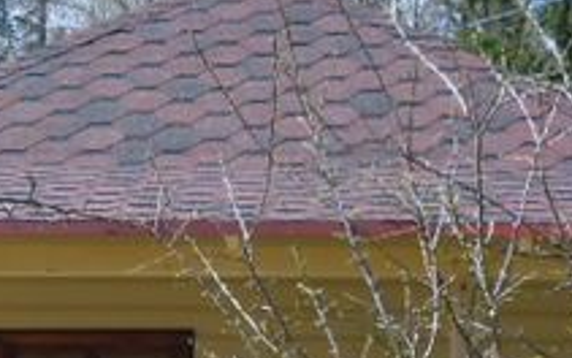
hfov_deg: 14.0
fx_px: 2323
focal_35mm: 149
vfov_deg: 8.5
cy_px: 626
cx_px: 285
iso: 80
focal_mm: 6.6
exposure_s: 1/362
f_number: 4
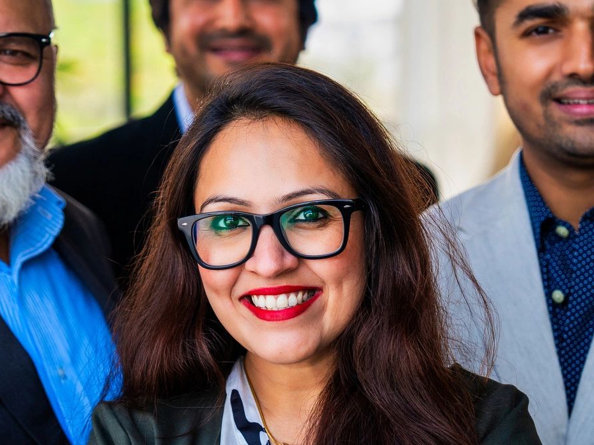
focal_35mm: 159
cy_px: 267
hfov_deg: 12.4
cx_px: 301
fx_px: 2728
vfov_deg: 9.3
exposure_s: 1/400
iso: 320
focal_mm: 70
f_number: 2.8
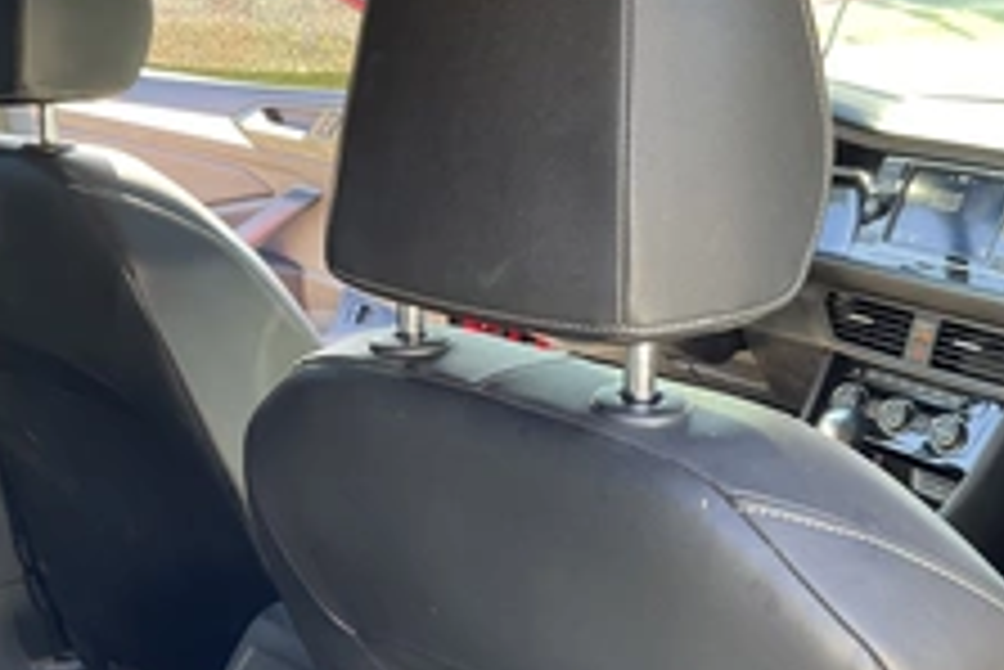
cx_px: 410
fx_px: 1507
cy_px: 396
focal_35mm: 54
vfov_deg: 25.1
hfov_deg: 36.7
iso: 64
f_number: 1.8
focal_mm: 3
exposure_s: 1/81
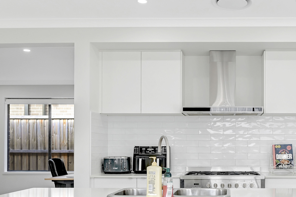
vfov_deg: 29.6
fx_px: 364
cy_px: 161
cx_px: 211
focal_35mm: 44
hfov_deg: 43.2
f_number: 4.5
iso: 100
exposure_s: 1/20
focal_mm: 17.5
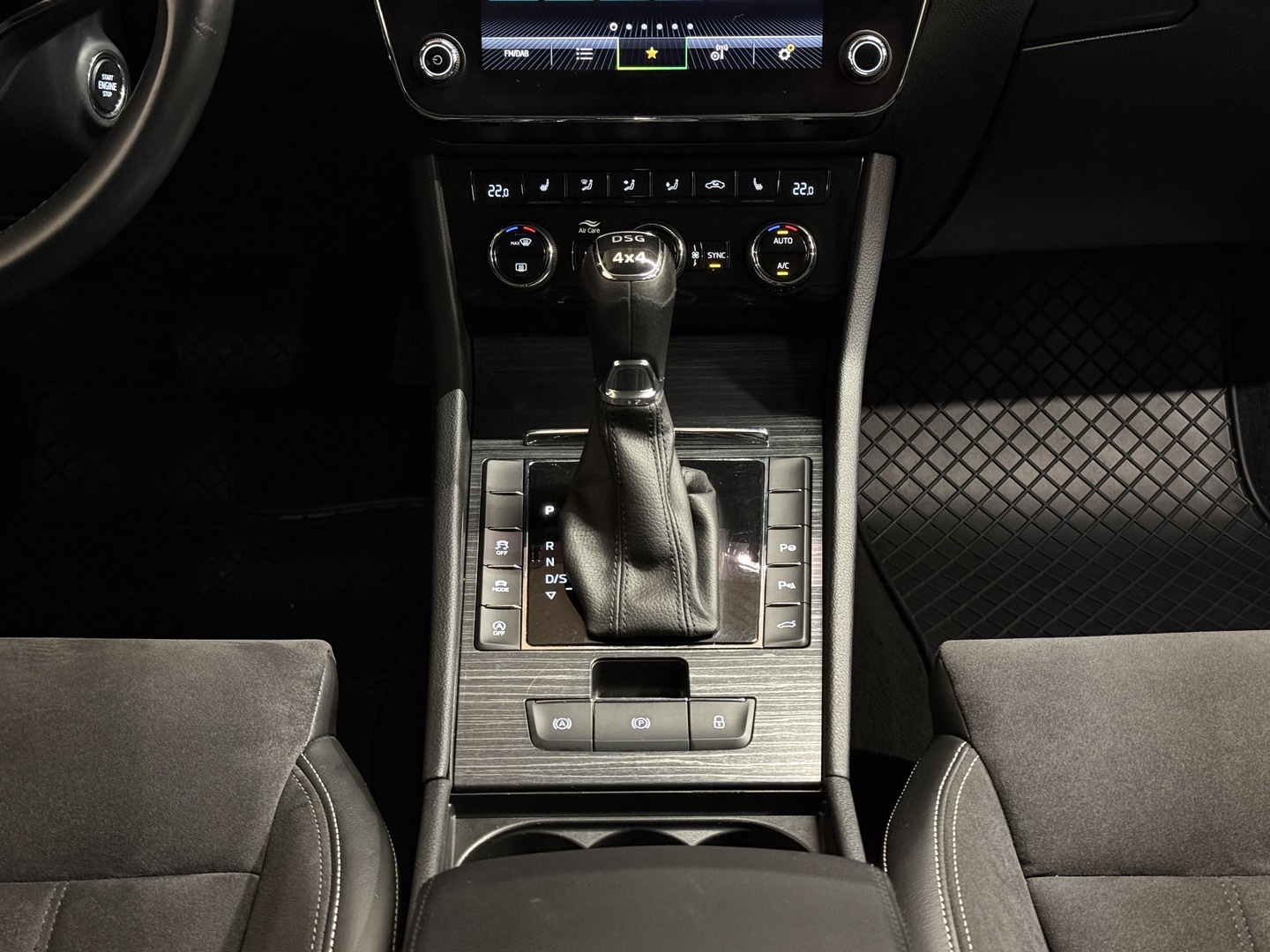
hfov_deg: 39.7
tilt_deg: -32.7
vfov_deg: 30.3
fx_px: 1761
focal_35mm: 48
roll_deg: +0.9
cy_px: 476
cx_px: 635
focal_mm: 6.76
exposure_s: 1/28
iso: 500
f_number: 1.78
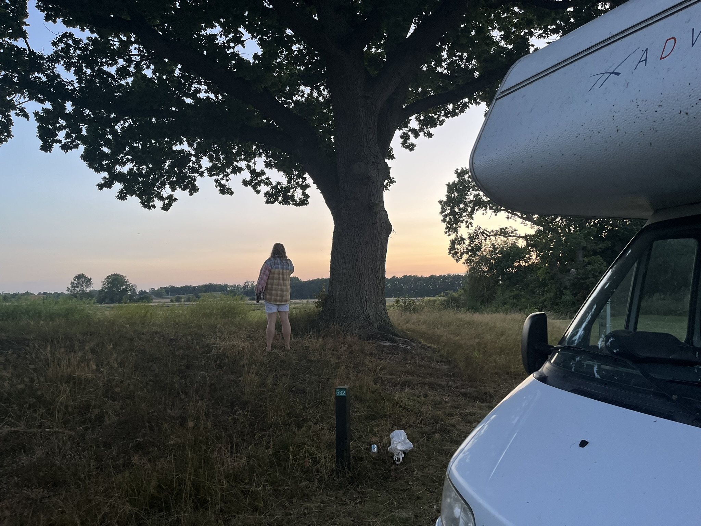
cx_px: 350
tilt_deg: +4.3
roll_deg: +1.4
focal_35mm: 26
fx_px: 527
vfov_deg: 53.1
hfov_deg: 67.3
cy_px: 263
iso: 125
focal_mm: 5.1
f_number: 1.6
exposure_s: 1/106
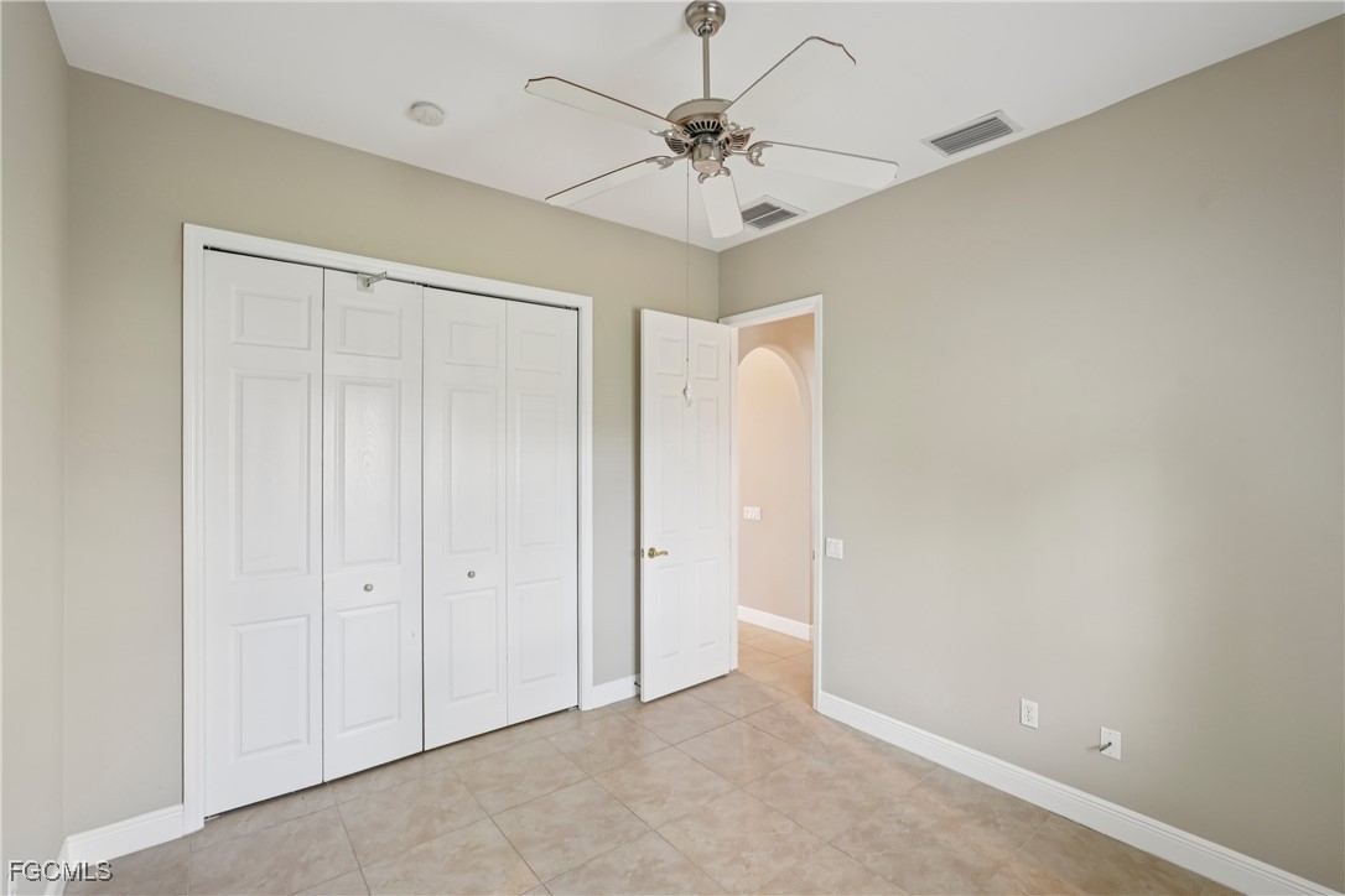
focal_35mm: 16
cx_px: 672
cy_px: 448
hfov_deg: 96.7
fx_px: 598
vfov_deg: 73.7
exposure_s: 1/6
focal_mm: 16
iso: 400
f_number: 8
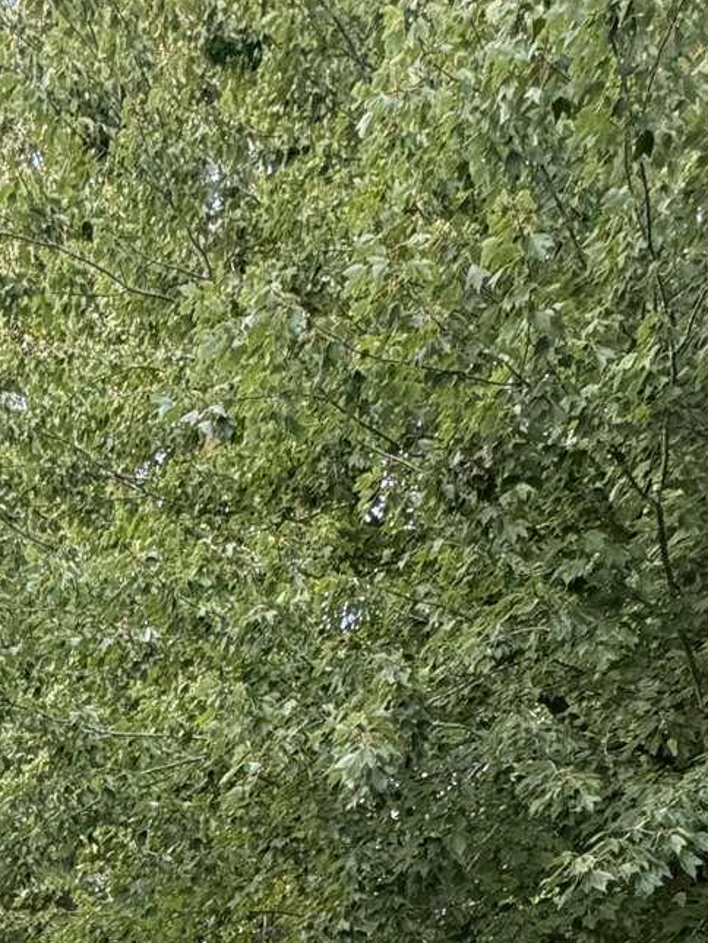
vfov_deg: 30.7
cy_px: 1200
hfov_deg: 27.7
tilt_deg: -4.2
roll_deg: +0.7
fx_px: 1363
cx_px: 25
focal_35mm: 50
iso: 320
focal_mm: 2.22
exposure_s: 1/121
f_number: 2.2
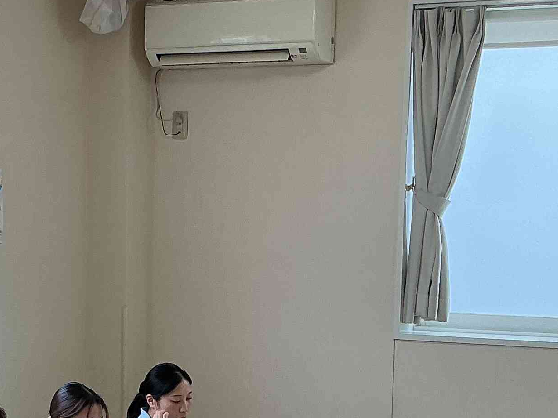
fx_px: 1531
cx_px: 136
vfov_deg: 15.4
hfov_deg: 20.5
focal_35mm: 95
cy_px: 390
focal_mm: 3
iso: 32
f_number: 1.8
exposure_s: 1/133
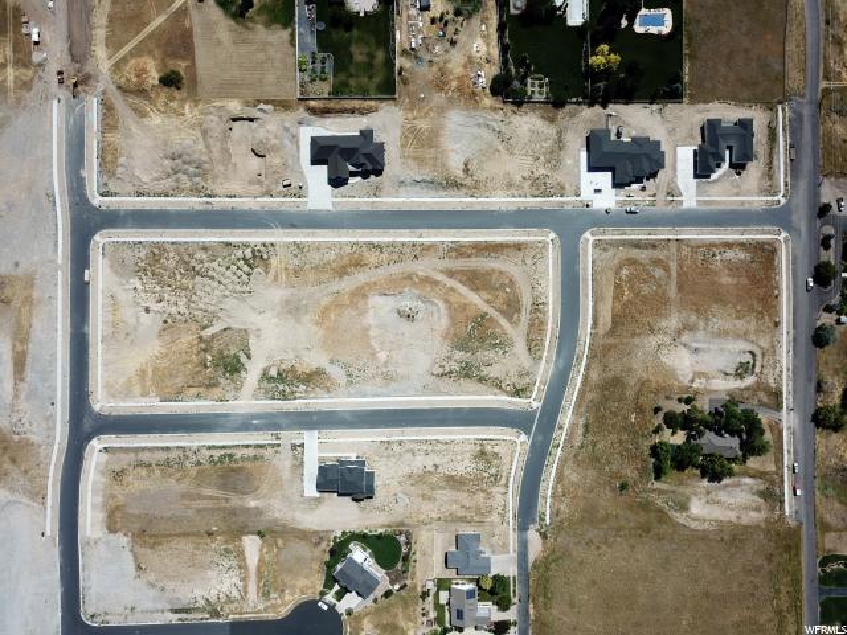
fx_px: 636
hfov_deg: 67.3
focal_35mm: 26
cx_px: 424
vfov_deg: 53.1
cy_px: 318
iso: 100
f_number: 2.2
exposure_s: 1/1883
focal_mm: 4.73
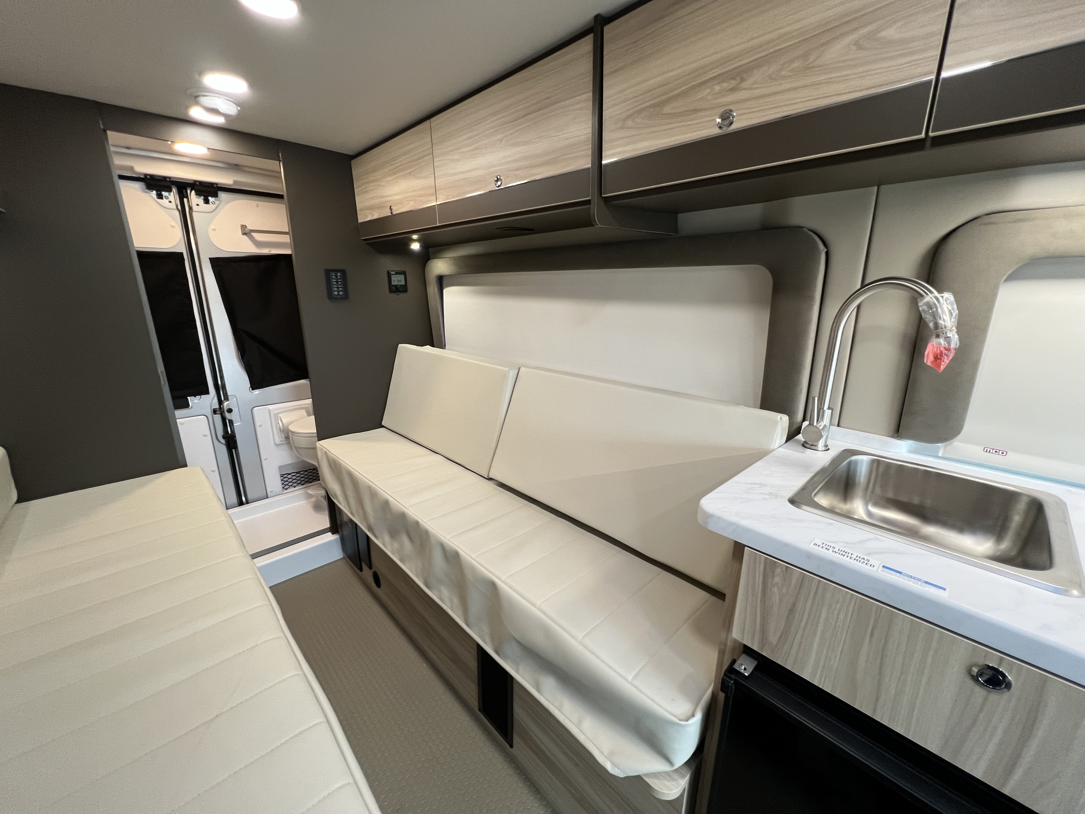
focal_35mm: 13
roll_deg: -0.7
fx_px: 407
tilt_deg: -11.8
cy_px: 407
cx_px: 542
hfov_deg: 106.2
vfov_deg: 89.9
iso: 200
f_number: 1.8
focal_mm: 1.57
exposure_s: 1/75
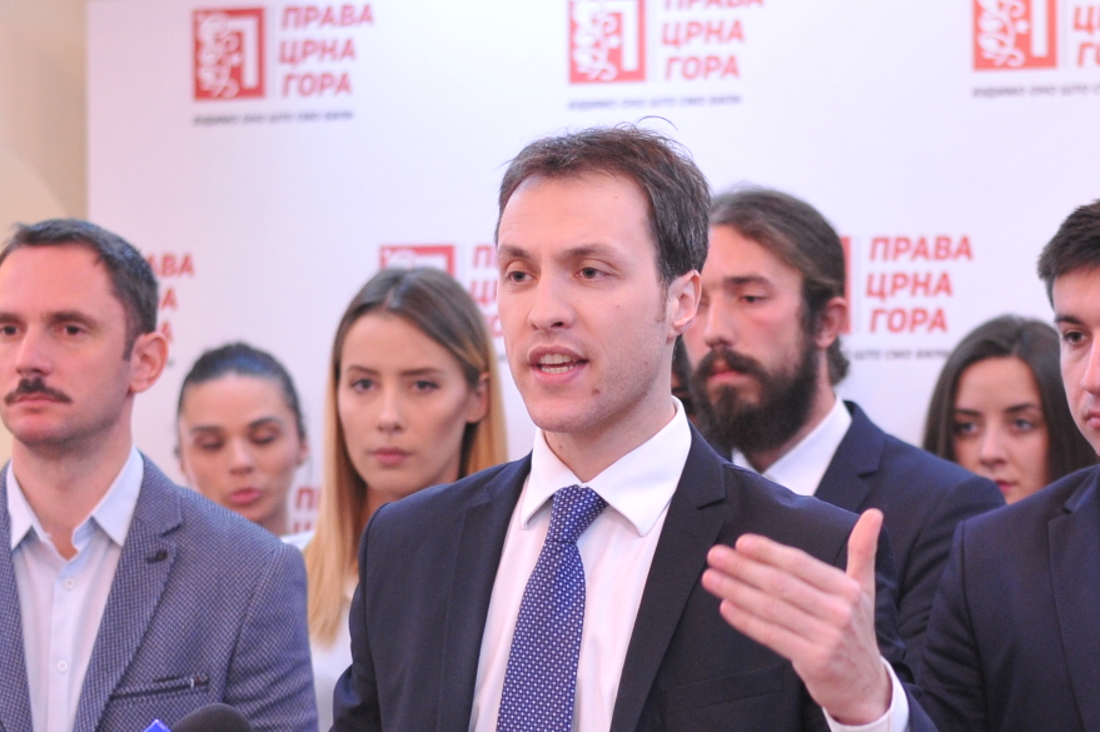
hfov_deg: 16.9
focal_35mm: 121
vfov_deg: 11.3
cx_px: 708
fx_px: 3695
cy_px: 541
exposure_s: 1/125
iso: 1600
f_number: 2.5
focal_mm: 50
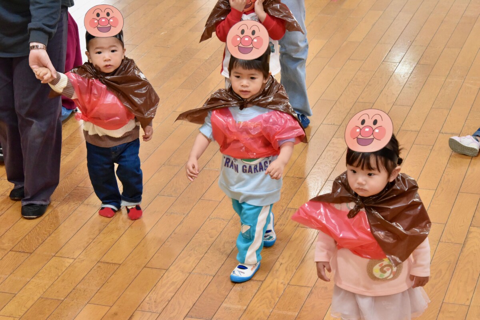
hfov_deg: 20.8
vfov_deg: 14.0
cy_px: 160
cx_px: 240
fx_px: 1307
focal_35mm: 98
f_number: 11
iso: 6400
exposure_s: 1/200
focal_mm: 98
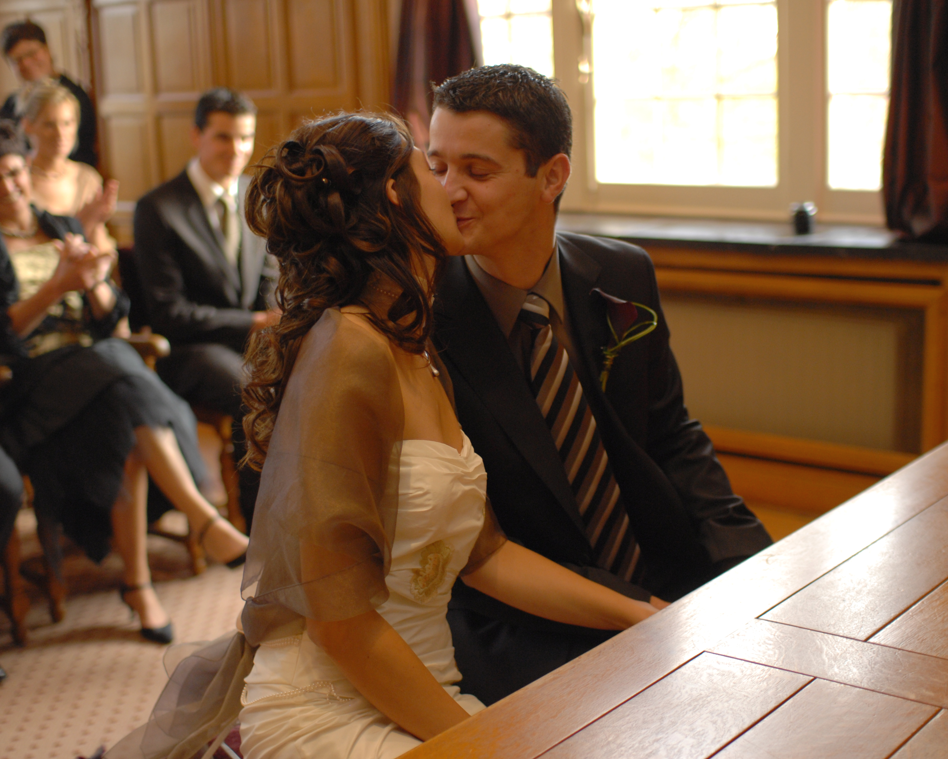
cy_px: 376
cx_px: 480
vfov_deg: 29.7
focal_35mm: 51
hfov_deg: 36.7
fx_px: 1431
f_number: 1.6
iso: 320
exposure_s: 1/160
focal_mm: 30
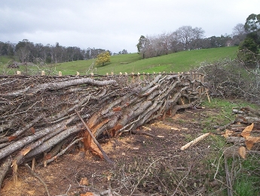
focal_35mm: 44
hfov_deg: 42.8
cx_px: 121
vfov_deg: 33.0
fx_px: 332
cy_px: 106
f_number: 4.5
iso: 100
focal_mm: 4.99
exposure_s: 1/373
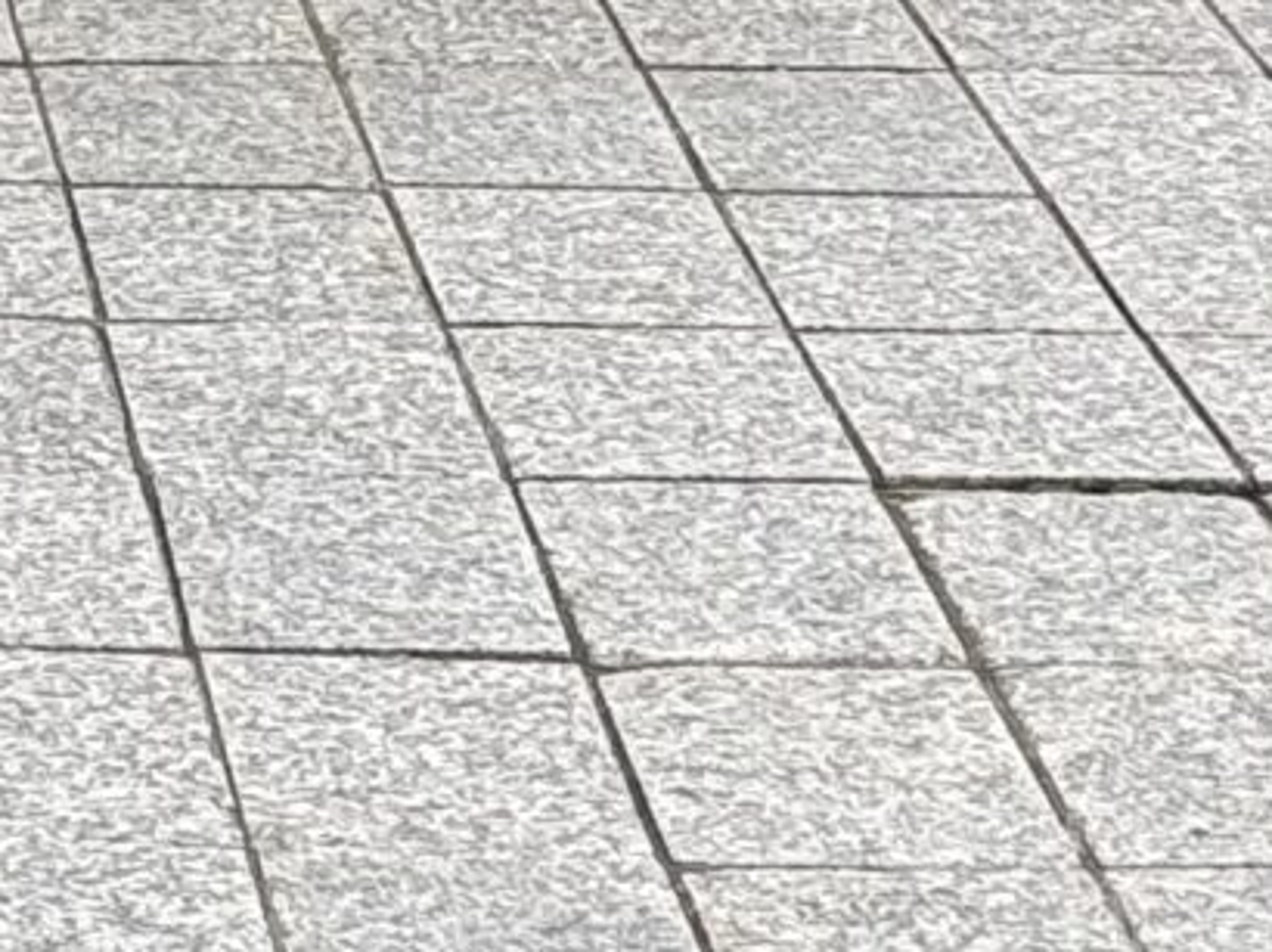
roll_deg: +0.8
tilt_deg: +2.8
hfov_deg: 6.2
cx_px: -2311
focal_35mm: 300
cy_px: -1712
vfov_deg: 4.8
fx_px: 11017
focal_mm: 6.76
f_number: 1.78
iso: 80
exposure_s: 1/388
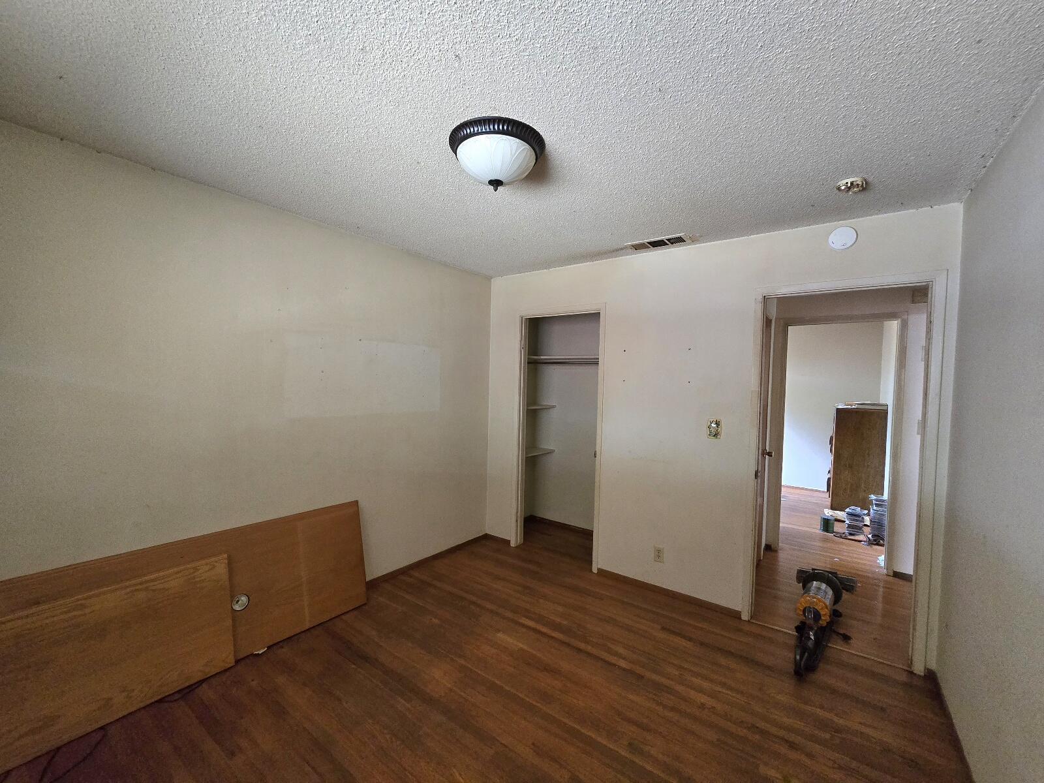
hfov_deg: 106.2
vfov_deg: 89.9
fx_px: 392
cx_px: 522
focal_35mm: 13
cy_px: 392
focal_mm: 2.2
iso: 640
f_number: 2.2
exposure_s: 1/60.2
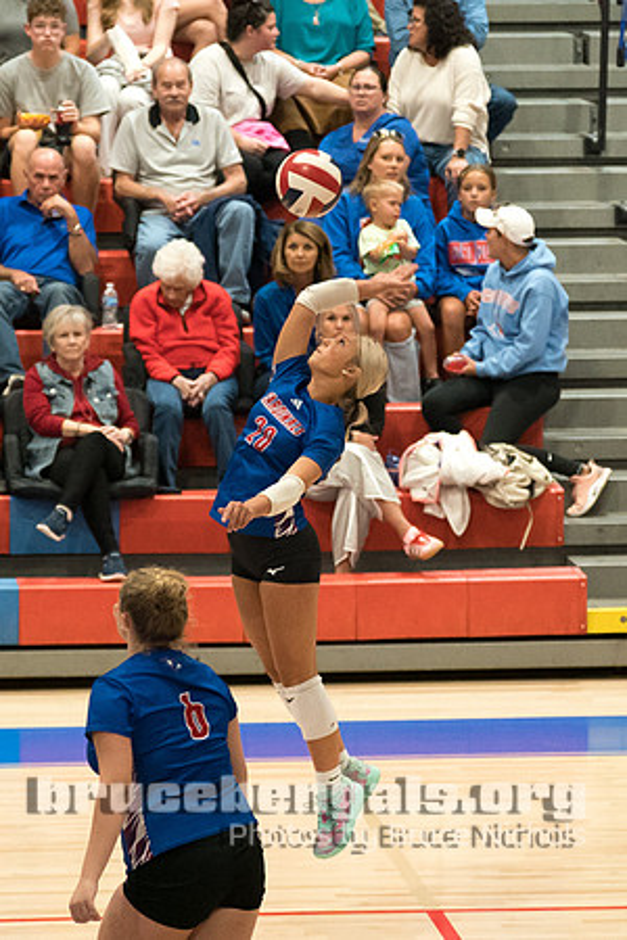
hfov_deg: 6.2
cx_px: 264
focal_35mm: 223
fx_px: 5813
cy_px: 438
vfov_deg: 9.2
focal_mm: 94
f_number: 2.8
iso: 5000
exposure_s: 1/1000
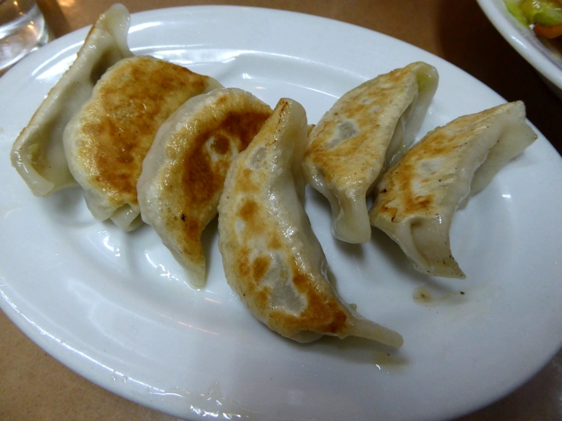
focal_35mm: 25
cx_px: 281
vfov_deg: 54.9
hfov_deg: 69.4
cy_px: 210
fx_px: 406
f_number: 3.3
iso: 400
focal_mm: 4.3
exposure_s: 1/50
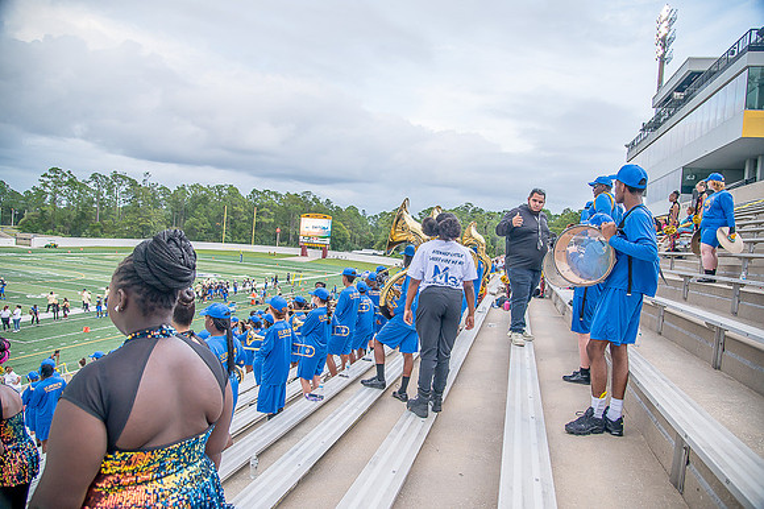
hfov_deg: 73.8
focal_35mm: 24
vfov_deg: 53.1
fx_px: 509
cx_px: 382
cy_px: 254
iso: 400
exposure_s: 1/250
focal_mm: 24
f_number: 4
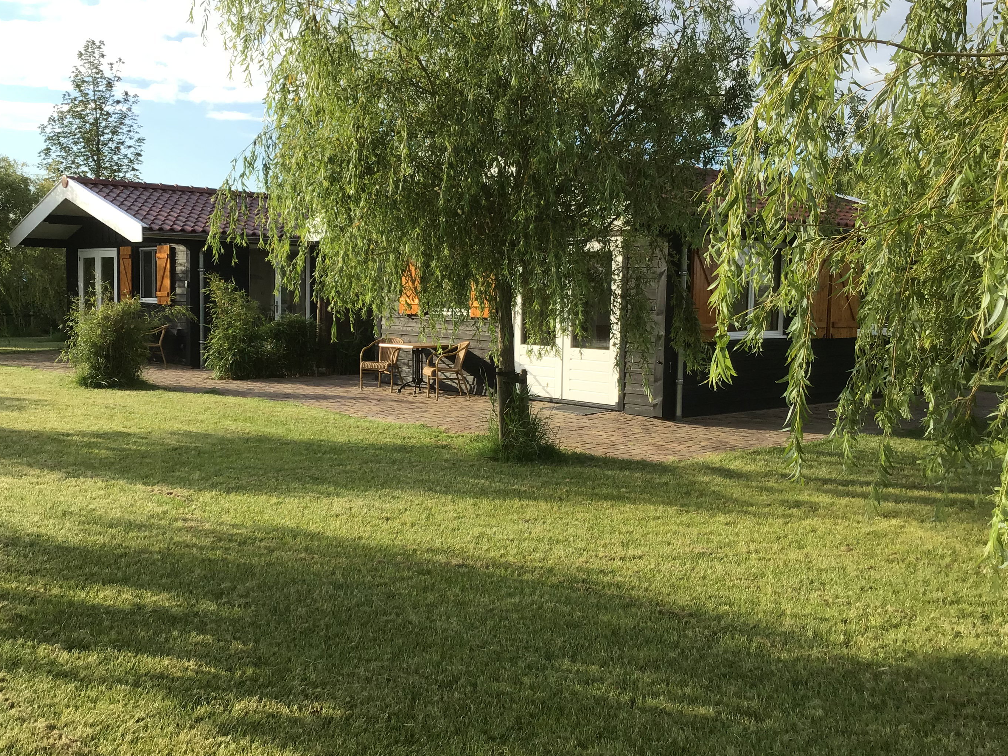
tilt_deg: -4.4
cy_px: 377
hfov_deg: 50.0
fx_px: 1077
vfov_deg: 38.7
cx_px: 449
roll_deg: +1.3
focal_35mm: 37
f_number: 2.4
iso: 25
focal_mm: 3.3
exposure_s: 1/500
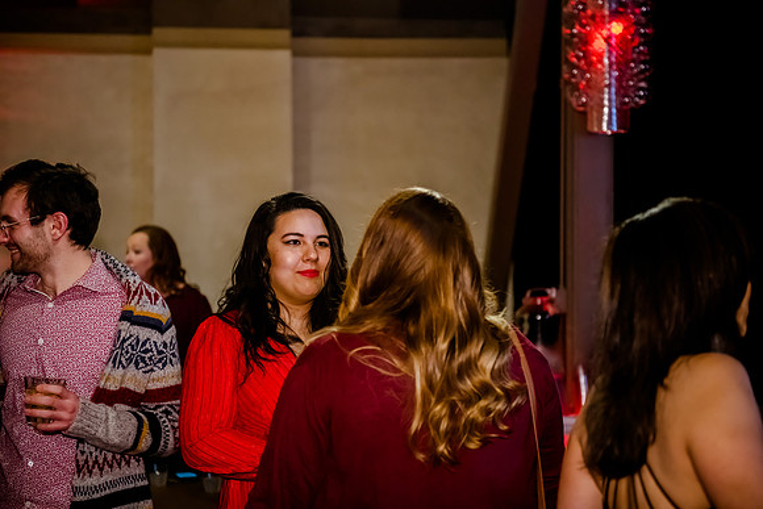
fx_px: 1399
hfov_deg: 30.5
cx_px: 382
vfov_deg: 20.6
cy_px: 254
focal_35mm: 66
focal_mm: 66
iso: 5000
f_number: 2.8
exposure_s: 1/320
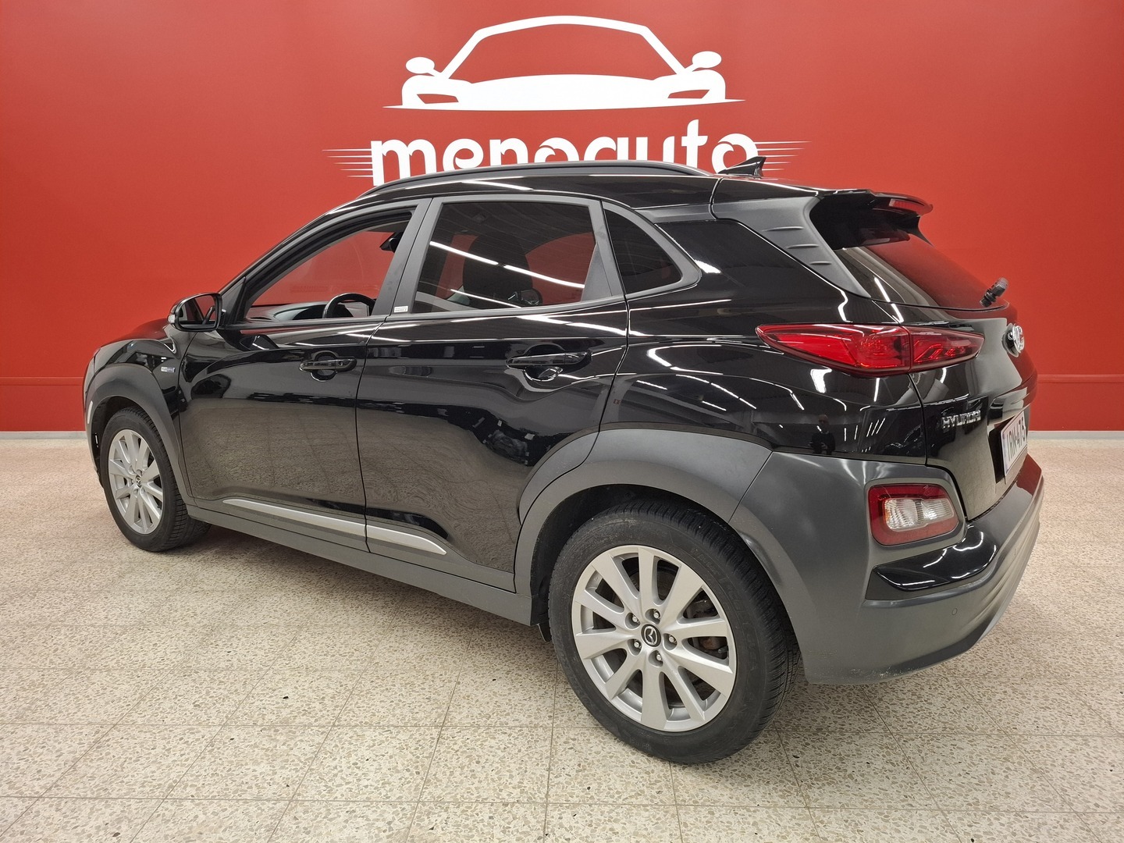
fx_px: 747
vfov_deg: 58.9
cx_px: 562
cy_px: 422
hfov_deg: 73.9
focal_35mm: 23
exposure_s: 1/100
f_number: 1.8
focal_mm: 5.54
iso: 200
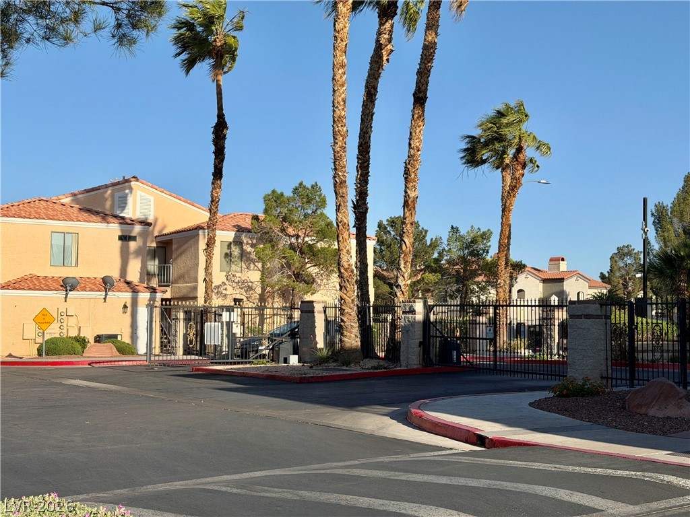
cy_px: 258
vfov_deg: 30.3
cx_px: 345
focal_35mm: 48
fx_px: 957
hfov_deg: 39.7
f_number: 1.78
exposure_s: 1/6024
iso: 64
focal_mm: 6.76
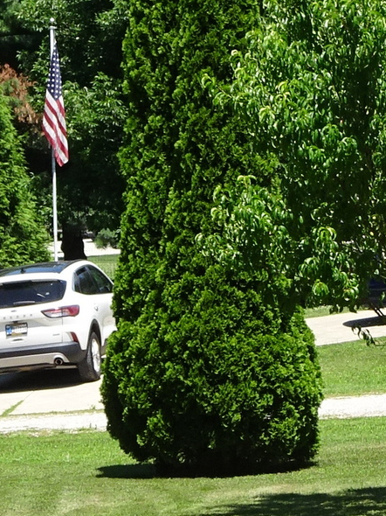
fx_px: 3720
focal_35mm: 250
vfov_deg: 7.9
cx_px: 409
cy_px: 125
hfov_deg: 5.9
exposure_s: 1/400
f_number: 4.5
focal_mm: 10.95
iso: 80
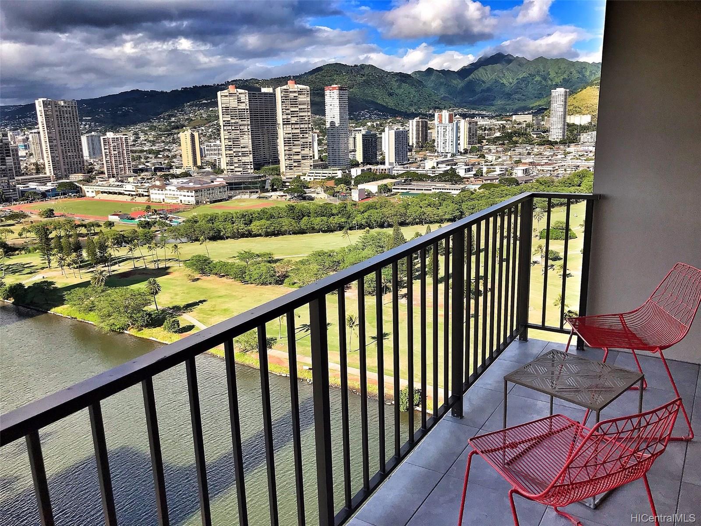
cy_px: 263
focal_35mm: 28
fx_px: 567
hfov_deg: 63.4
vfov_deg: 49.7
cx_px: 350
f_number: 1.8
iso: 20
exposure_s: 1/1996
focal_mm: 3.99
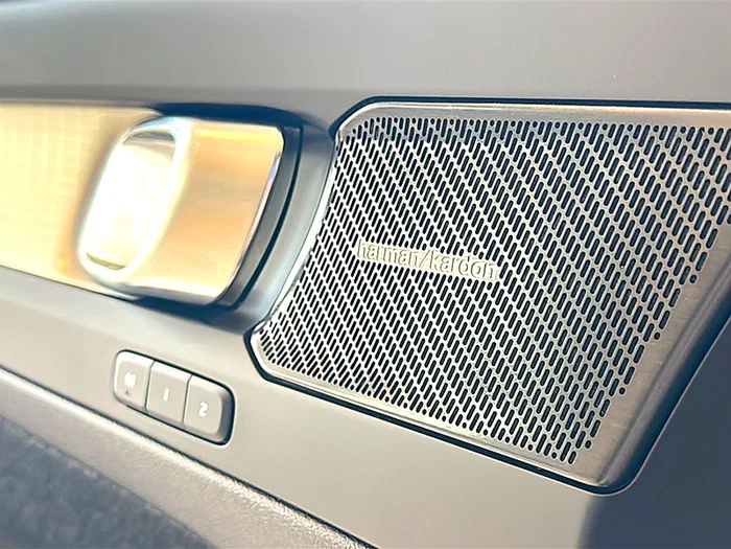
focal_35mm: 38
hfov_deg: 49.0
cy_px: 274
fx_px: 802
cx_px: 366
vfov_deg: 37.7
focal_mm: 6.86
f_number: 1.78
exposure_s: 1/120
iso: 200
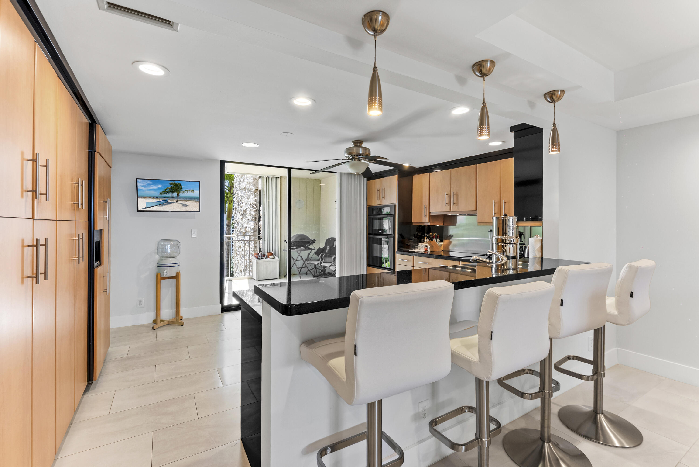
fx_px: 309
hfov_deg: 97.1
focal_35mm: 16
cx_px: 350
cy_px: 234
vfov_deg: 74.1
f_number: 9
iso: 640
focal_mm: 15.9
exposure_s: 1/6
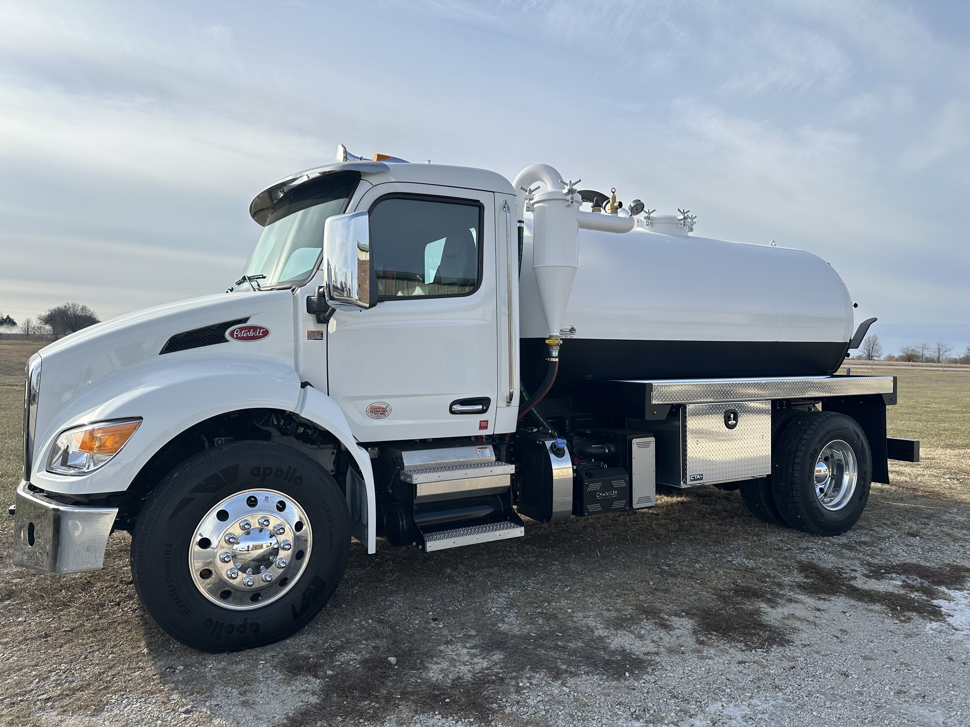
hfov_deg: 71.6
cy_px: 364
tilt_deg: -2.0
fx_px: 673
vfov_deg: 56.8
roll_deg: -2.5
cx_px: 485
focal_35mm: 24
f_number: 1.78
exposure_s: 1/3861
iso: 80
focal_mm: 6.86
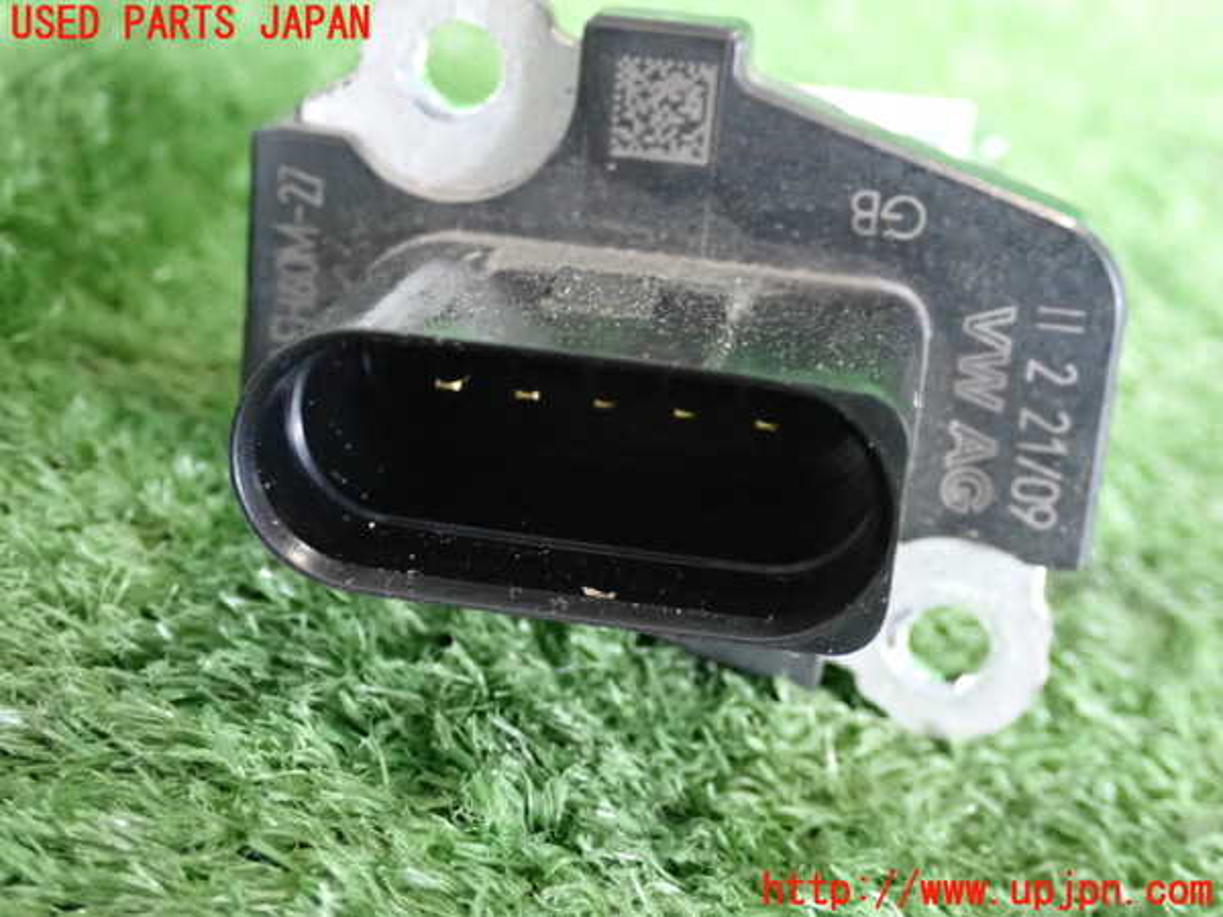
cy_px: 458
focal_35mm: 67
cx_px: 612
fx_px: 2367
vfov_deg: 21.9
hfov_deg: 29.0
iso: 2500
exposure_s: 1/30
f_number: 3.8
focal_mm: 11.88
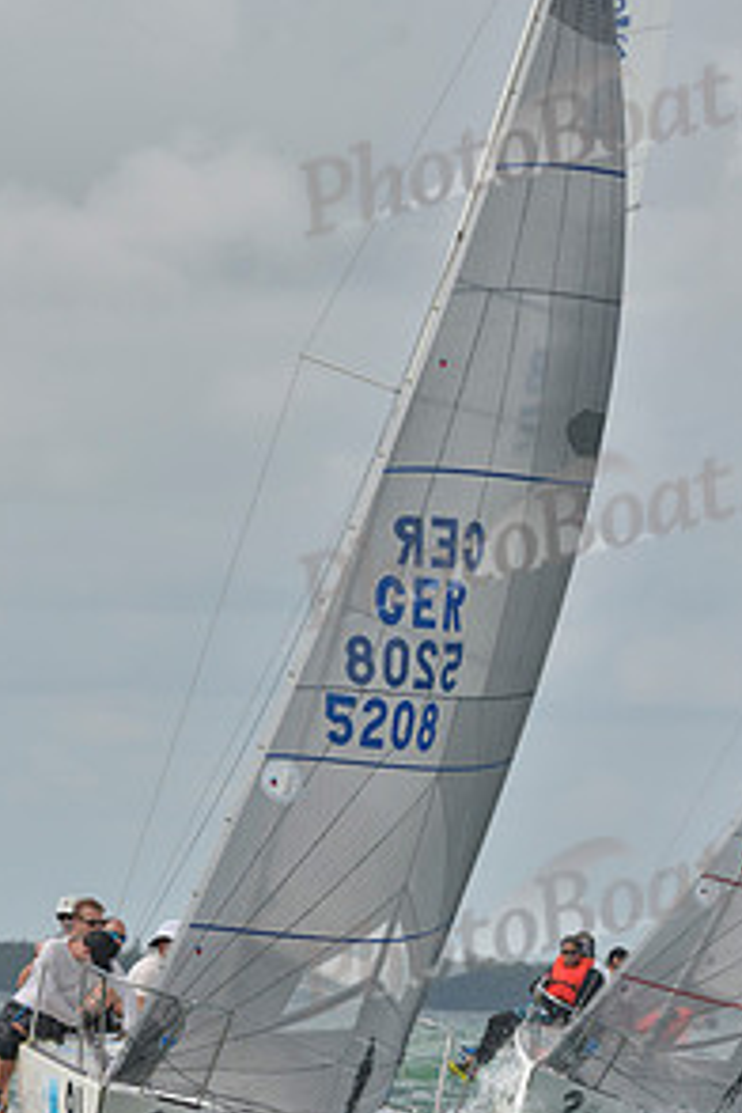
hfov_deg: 2.9
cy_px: 390
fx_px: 14653
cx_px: 104
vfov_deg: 4.3
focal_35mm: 474
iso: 280
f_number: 7.1
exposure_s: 1/1250
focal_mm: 240
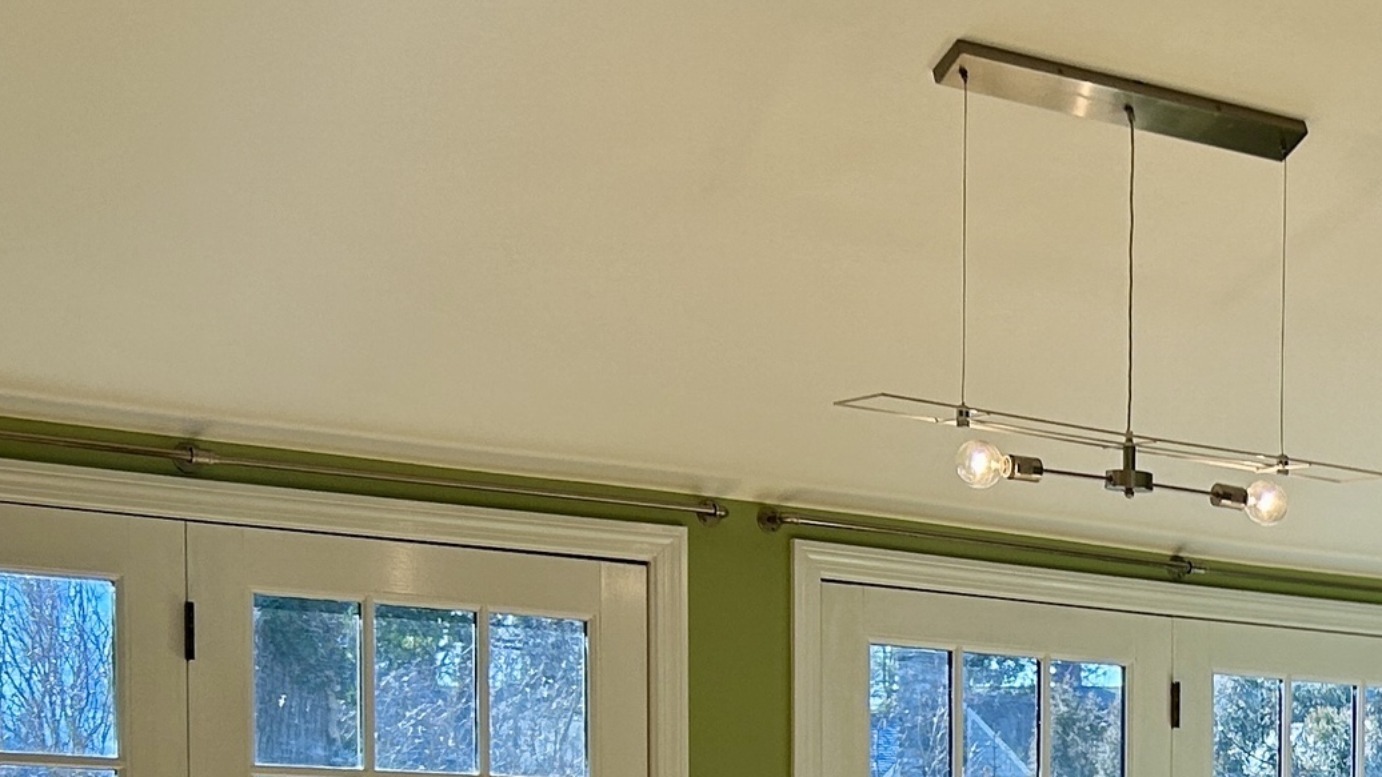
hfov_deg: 23.6
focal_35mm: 84
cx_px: 1554
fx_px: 3079
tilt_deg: -5.2
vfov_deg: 13.6
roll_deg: -1.4
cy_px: 1145
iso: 50
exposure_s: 1/509
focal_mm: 5.7
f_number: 1.5
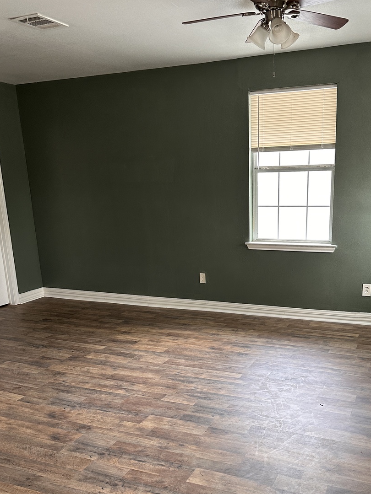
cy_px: 305
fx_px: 457
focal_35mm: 32
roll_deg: +0.6
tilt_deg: -14.3
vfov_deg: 56.2
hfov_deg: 43.6
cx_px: 243
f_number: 1.78
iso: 200
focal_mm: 6.86
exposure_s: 1/120
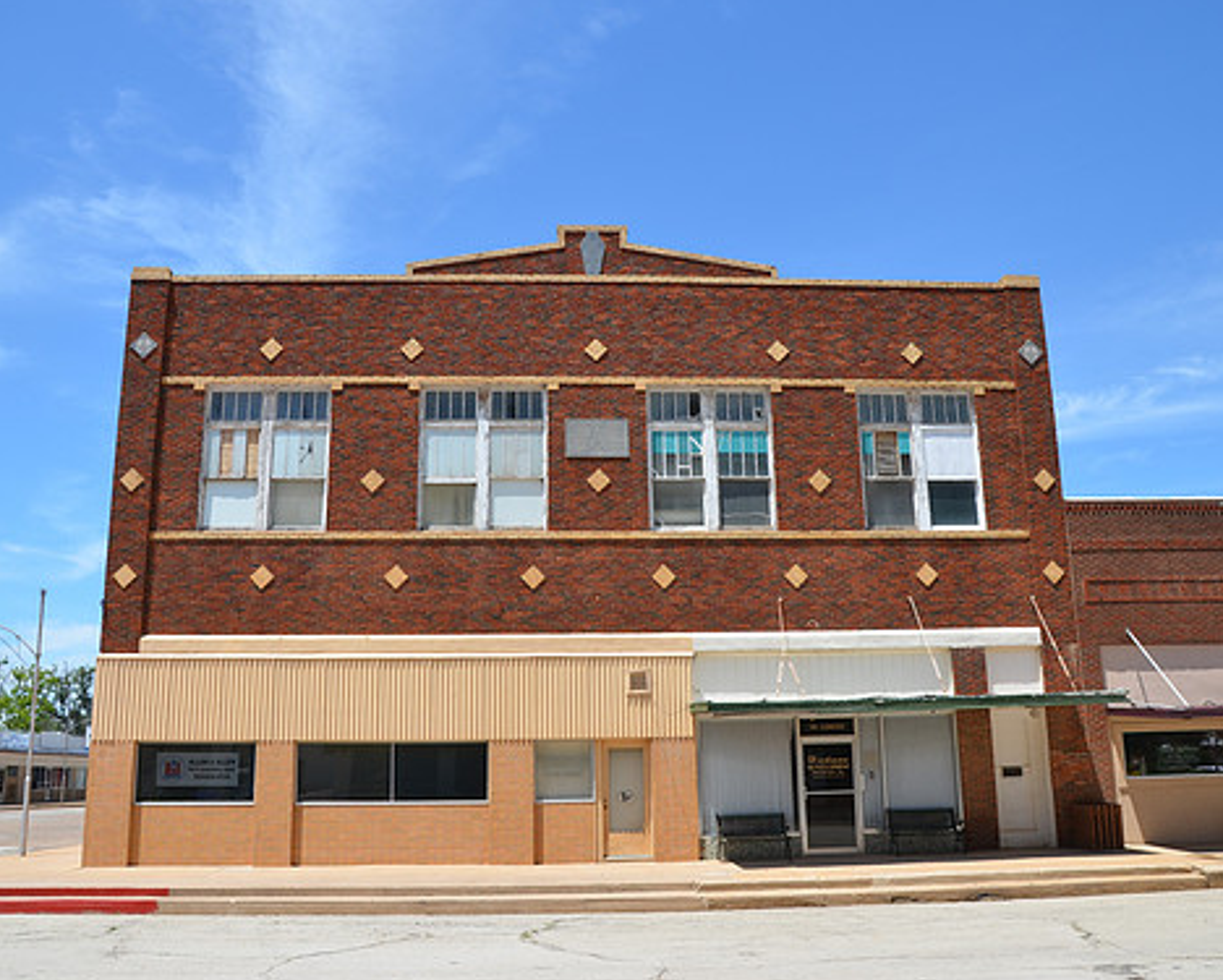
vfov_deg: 49.2
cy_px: 489
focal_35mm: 30
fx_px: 1071
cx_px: 606
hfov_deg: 59.4
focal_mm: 17
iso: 125
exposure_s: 1/250
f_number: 8
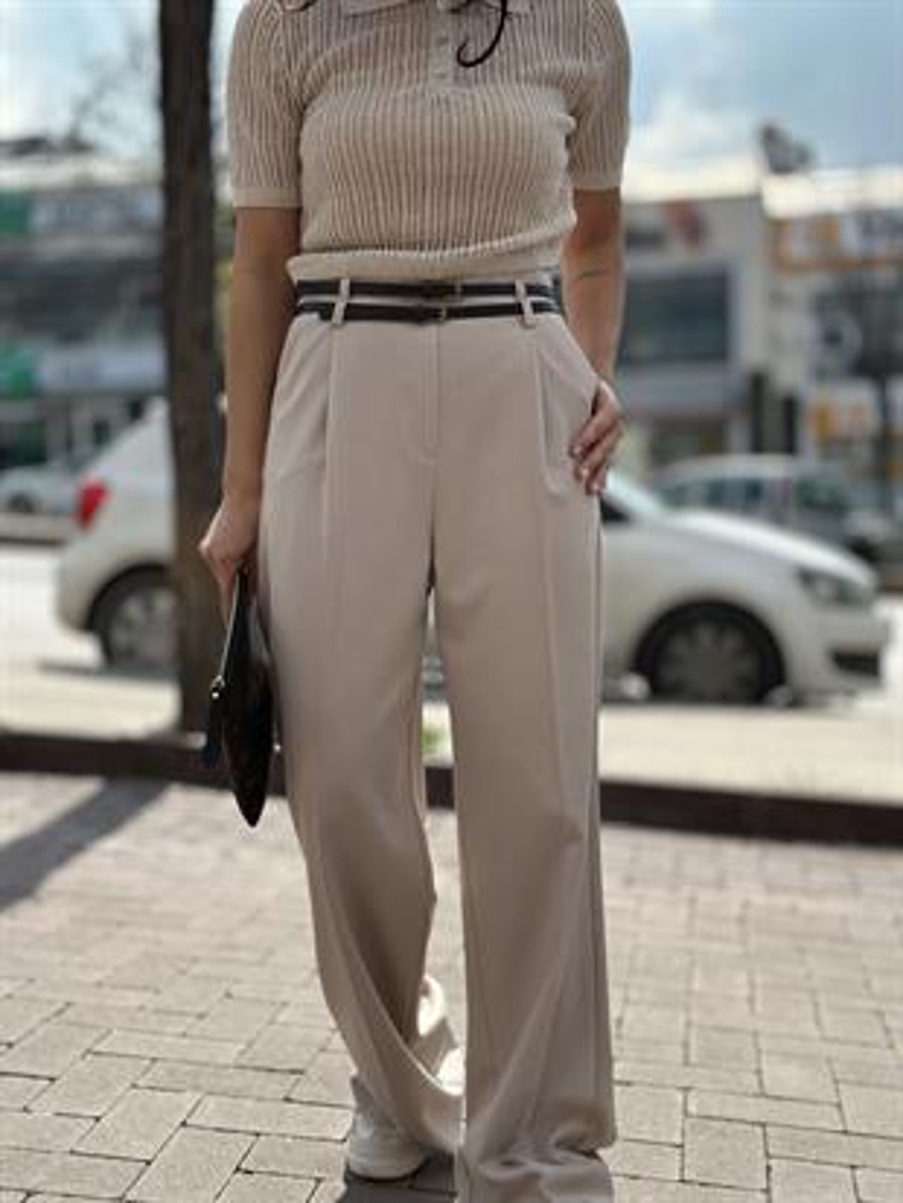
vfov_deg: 39.6
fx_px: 1669
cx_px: 452
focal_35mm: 48
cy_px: 602
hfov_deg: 30.3
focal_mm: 6.86
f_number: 1.78
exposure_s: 1/6211
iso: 100
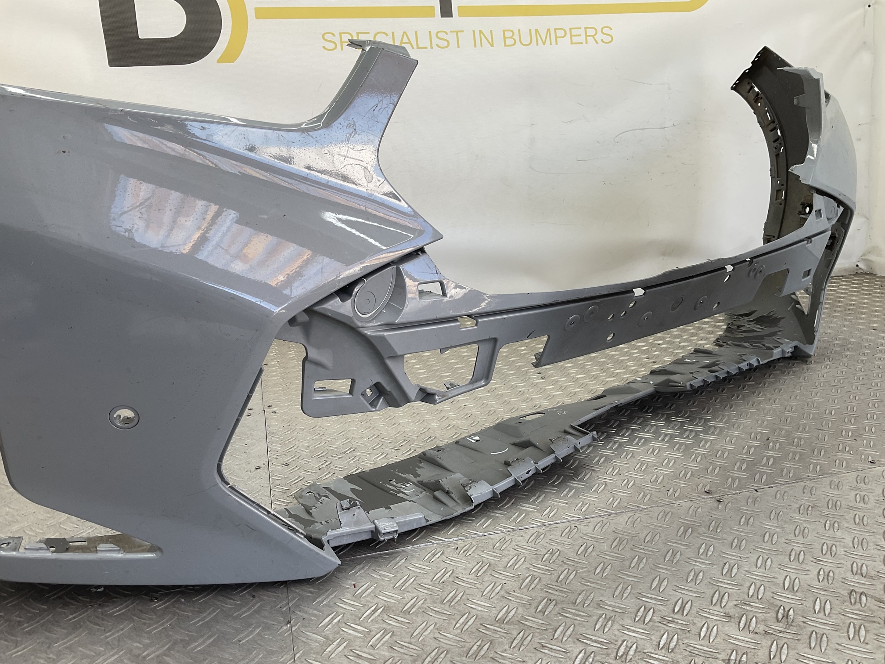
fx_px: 741
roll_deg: +1.6
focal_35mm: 29
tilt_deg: -15.5
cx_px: 442
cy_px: 332
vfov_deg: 48.2
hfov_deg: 61.7
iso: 16
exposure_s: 1/101
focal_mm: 3
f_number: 1.8
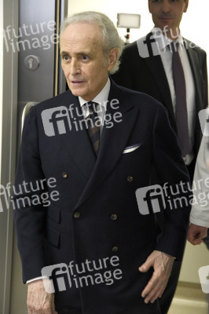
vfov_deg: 20.8
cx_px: 104
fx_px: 855
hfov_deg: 13.9
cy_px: 157
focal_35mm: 98
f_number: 5.6
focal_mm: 98
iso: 4000
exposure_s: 1/160
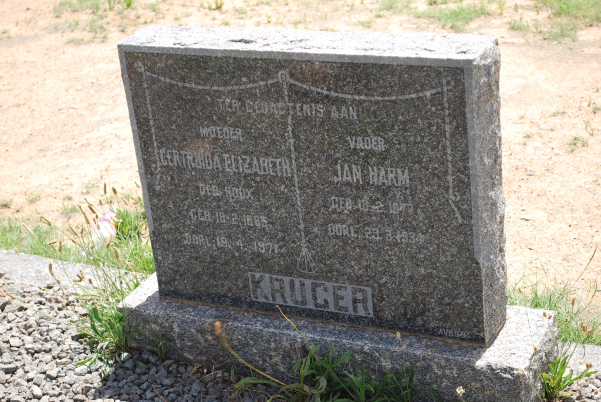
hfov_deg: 28.0
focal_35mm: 72
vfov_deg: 19.0
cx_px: 300
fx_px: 1203
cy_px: 201
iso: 100
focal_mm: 48
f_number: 6.3
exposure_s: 1/160
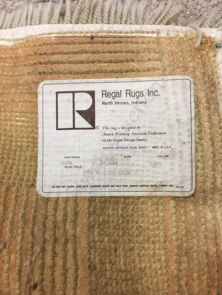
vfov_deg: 61.7
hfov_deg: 48.2
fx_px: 248
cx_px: 111
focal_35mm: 29
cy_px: 148
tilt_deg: -86.6
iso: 64
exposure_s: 1/33
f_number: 2.2
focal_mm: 4.15
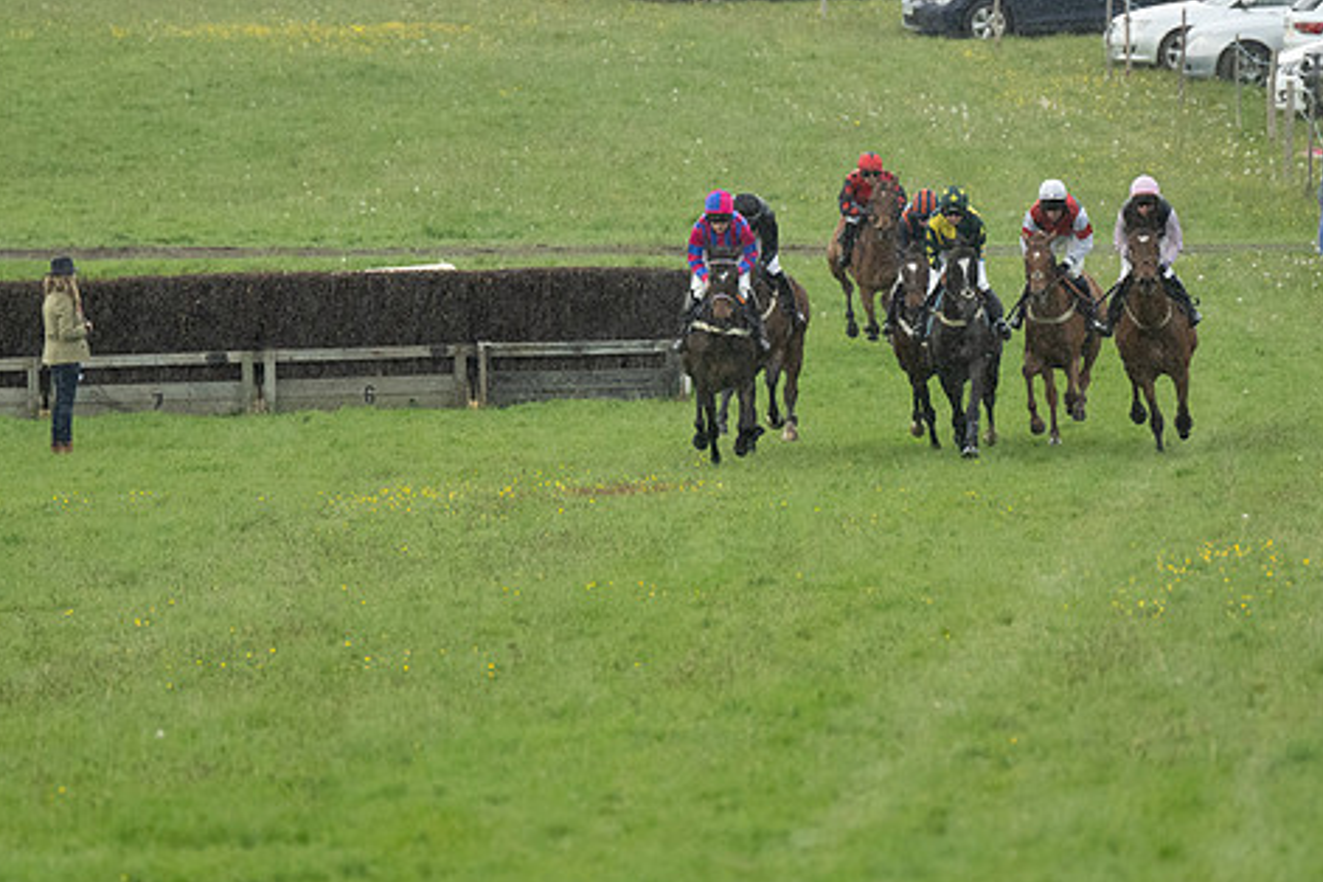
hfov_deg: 4.0
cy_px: 382
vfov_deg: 2.7
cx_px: 775
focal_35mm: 517
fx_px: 18998
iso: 2000
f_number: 4
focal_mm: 280
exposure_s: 1/1000
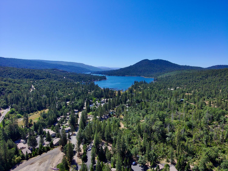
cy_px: 86
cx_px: 114
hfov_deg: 79.0
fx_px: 138
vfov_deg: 63.4
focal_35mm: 21
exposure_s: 1/1711
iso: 101
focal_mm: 3.7
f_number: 2.8
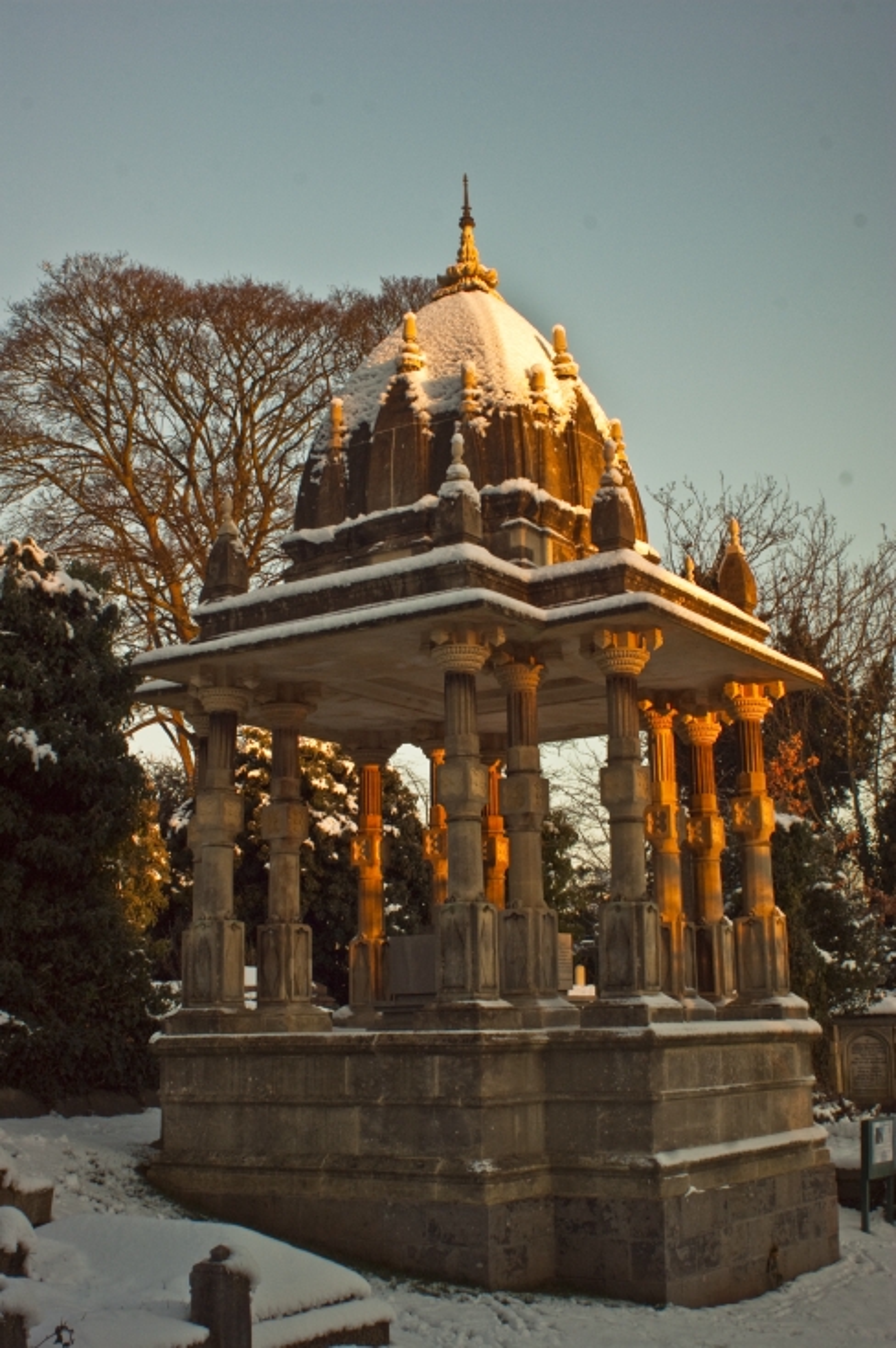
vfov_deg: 46.4
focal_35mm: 42
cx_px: 448
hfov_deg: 31.8
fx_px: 1571
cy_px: 674
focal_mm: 28
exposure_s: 1/50
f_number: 14
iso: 400
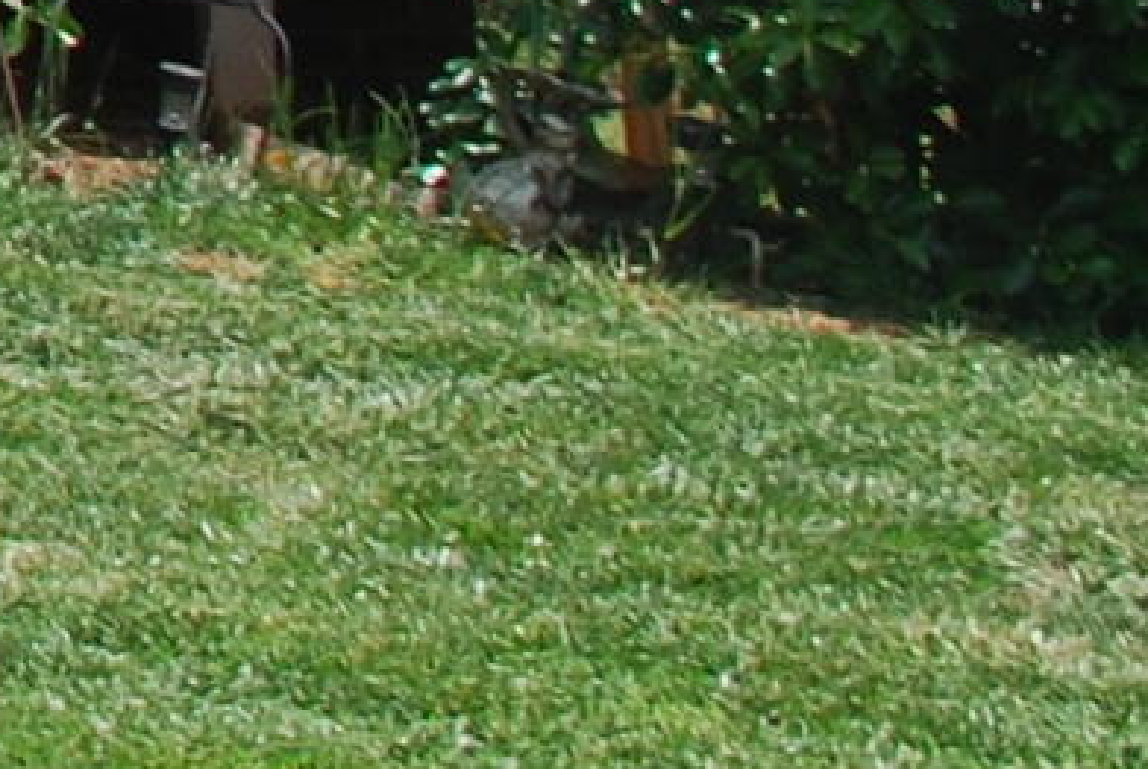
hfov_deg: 6.9
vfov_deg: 5.0
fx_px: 8080
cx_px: -2921
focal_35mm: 253
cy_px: -2002
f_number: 9
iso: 200
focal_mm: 22
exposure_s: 1/125
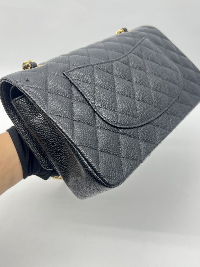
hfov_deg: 45.3
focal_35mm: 31
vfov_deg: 58.3
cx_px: 112
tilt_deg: -41.4
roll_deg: +1.8
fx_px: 239
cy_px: 127
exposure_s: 1/100
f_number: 1.5
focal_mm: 5.7
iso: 50
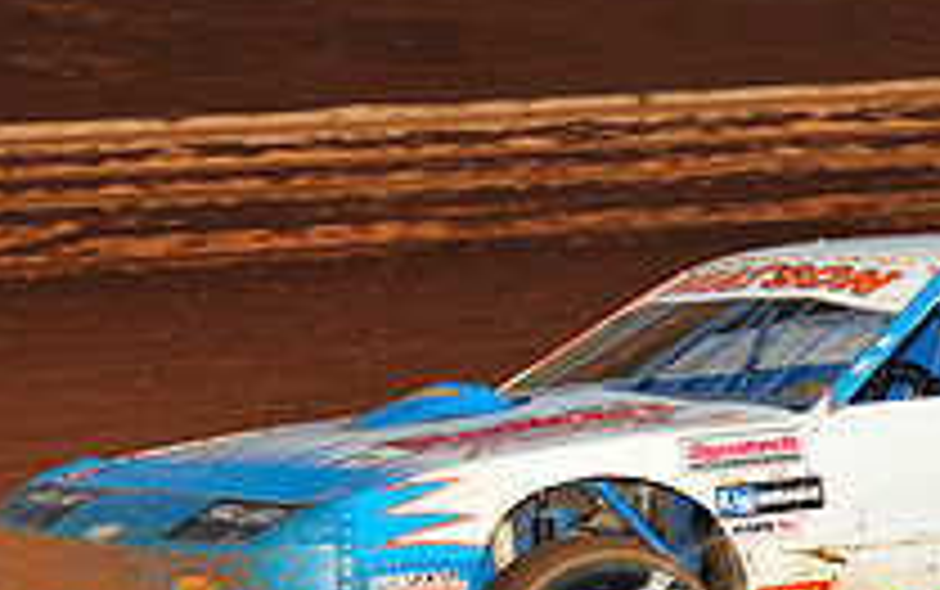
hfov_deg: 9.3
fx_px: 5794
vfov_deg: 5.8
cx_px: 684
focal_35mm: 226
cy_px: 297
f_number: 7.1
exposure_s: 1/320
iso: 800
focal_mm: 80
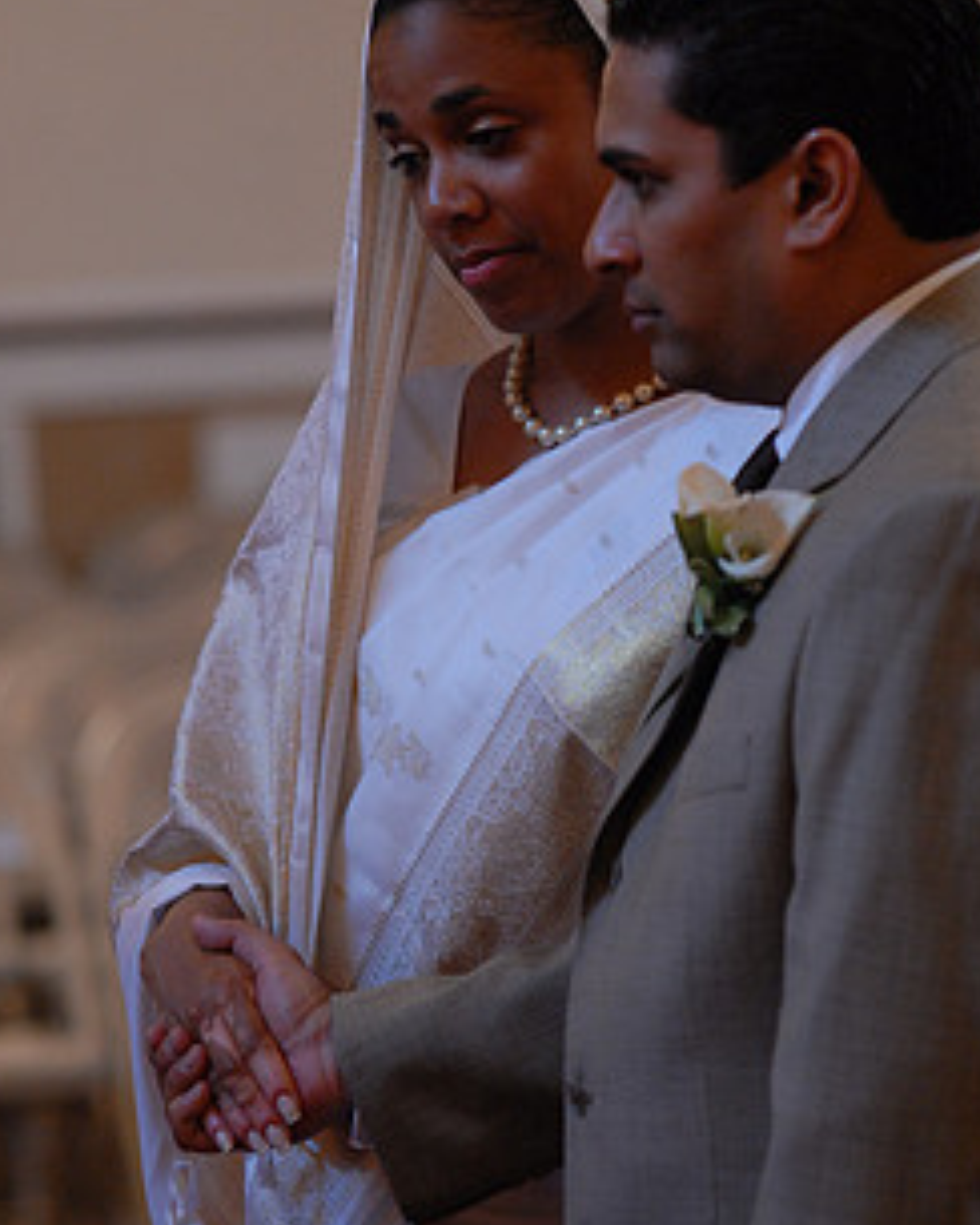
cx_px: 580
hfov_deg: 5.7
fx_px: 9789
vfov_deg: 7.2
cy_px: 627
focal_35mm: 270
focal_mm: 130
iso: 800
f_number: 2.8
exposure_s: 1/80
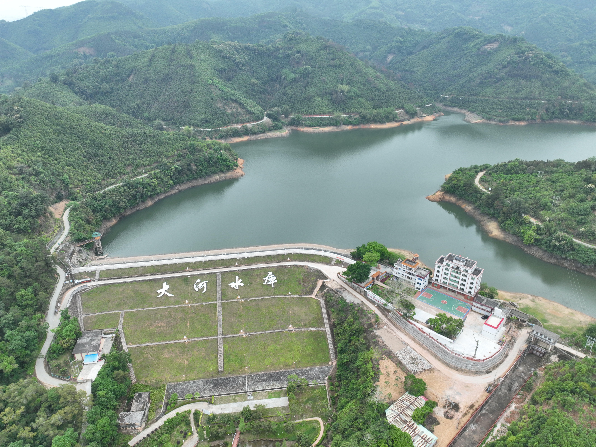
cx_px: 298
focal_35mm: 24
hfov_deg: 71.6
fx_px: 413
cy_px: 224
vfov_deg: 56.8
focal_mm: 12.29
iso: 140
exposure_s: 1/500
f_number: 2.8
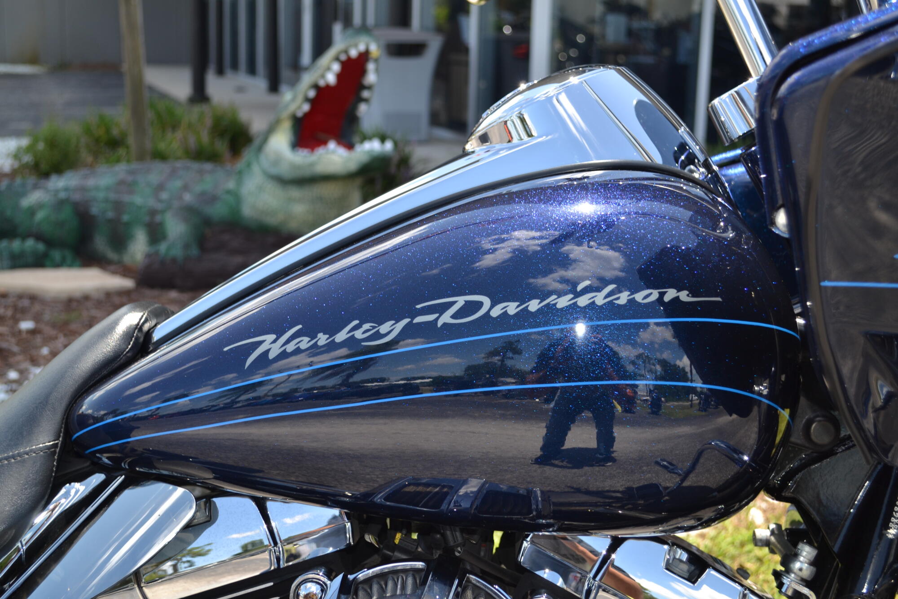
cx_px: 449
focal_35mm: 51
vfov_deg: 26.5
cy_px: 300
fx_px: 1272
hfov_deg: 38.9
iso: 100
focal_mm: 34
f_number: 5.6
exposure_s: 1/200
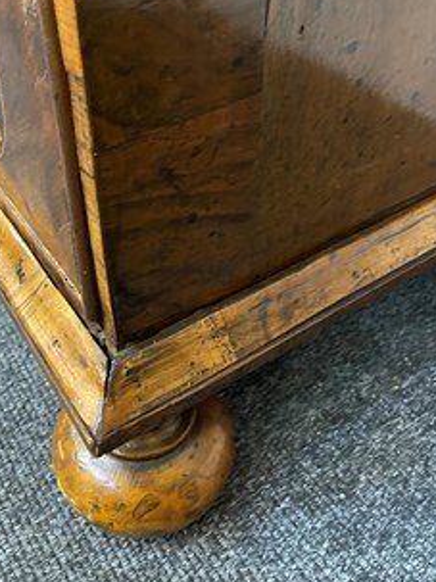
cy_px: 206
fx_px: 555
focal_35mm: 33
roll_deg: +2.7
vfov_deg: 54.5
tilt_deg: -37.1
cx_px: 173
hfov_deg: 42.7
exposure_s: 1/25
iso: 500
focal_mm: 5.1
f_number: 1.6
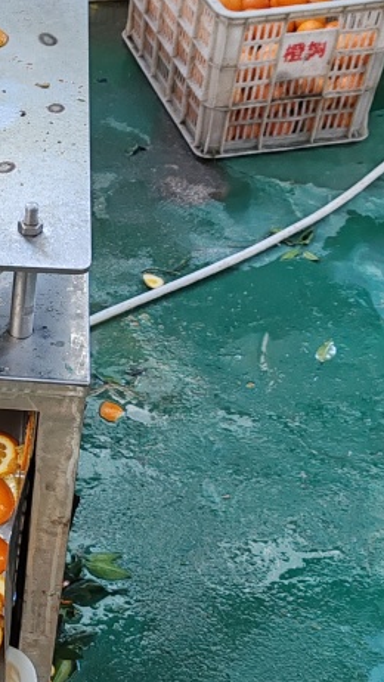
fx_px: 1230
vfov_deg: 31.0
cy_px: 361
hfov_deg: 16.2
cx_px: -192
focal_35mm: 68
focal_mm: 6.12
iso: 800
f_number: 1.9
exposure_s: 1/100
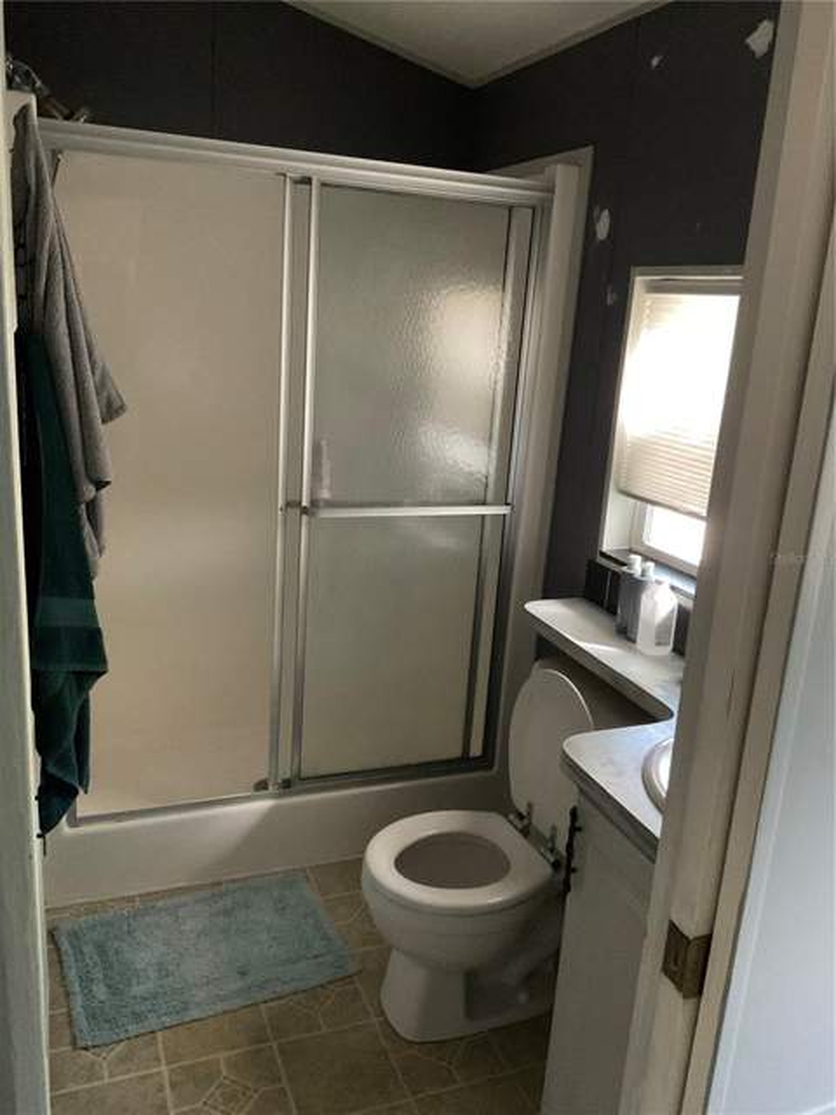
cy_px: 558
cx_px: 418
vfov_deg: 61.7
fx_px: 934
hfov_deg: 48.2
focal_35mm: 29
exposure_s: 1/30
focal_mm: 3
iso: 500
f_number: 1.8
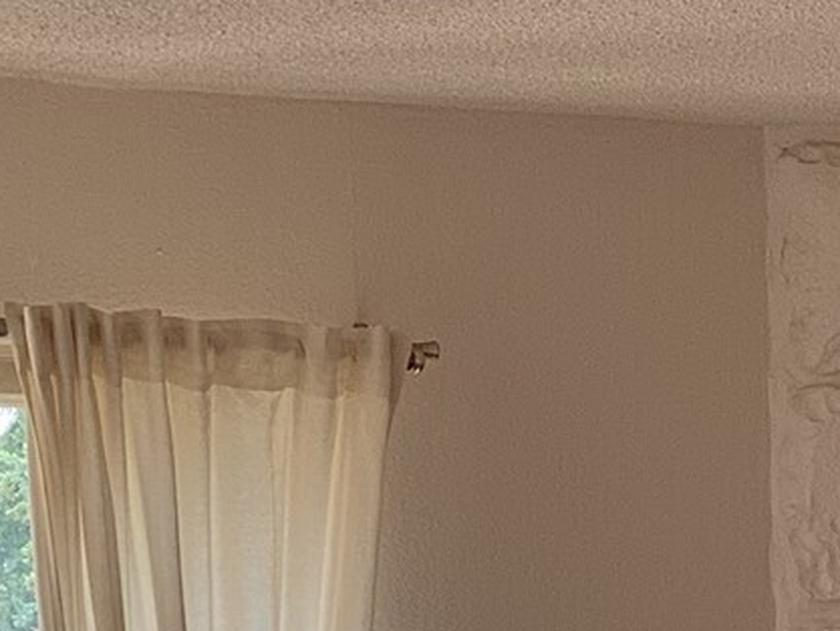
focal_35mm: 119
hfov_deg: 16.3
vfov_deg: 11.9
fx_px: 2889
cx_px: 796
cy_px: 933
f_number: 2.4
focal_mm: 3.3
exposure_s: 1/120
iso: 64
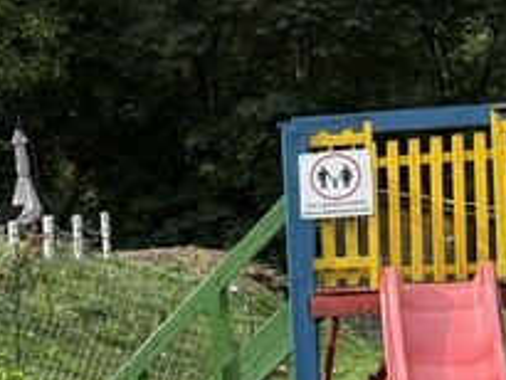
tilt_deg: -0.7
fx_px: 1755
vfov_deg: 12.3
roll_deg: +3.0
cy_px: 353
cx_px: -553
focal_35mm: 120
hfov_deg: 13.6
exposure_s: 1/1901
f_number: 1.78
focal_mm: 6.76
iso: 100
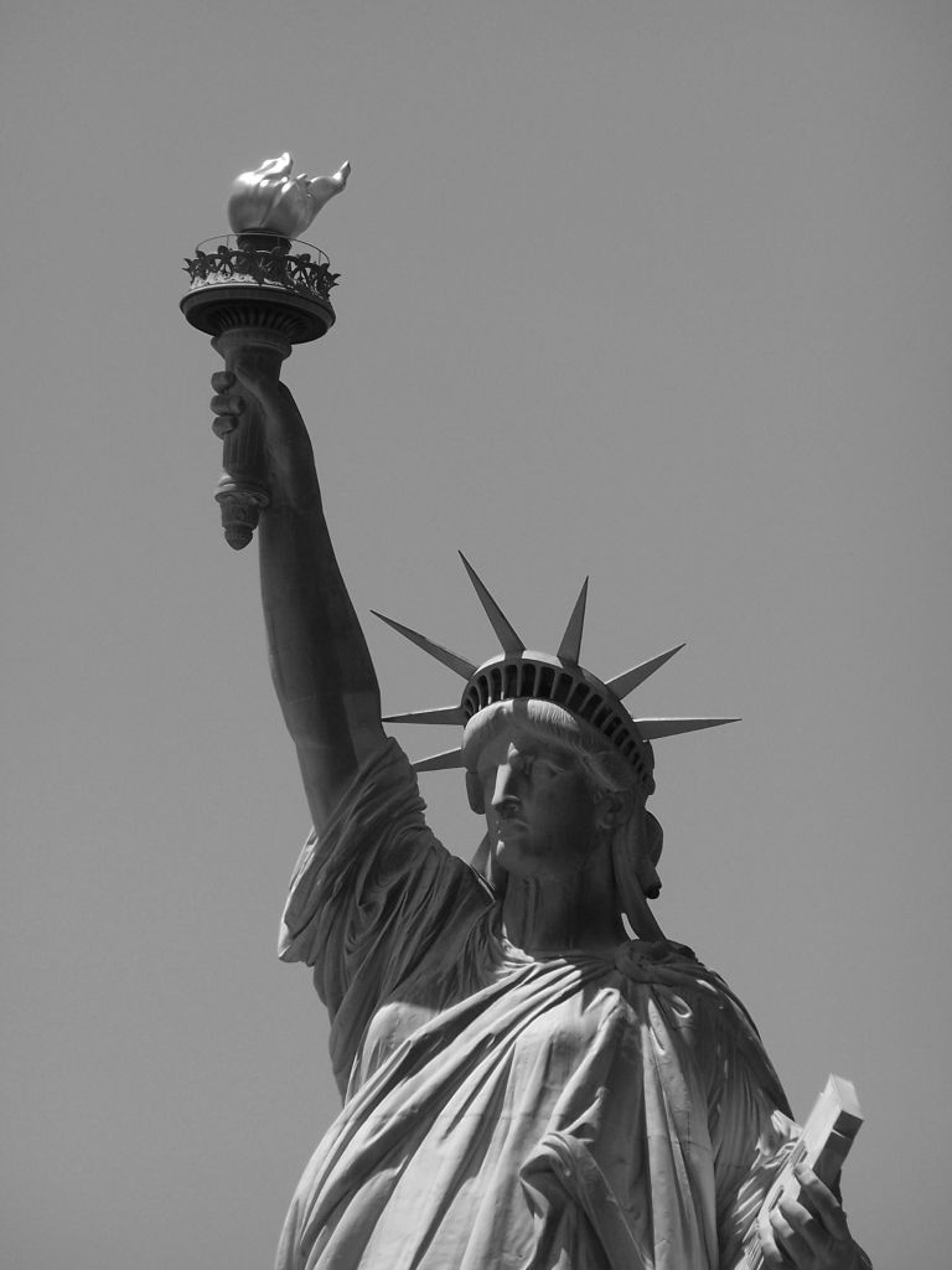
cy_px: 635
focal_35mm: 337
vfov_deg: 5.9
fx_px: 12357
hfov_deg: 4.4
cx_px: 476
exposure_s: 1/800
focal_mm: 55.9
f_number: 5
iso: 80
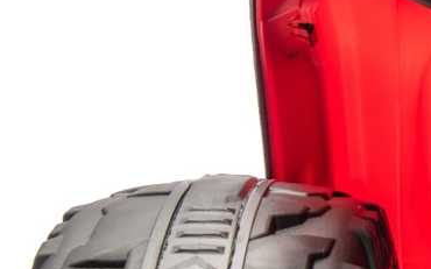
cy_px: 207
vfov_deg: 8.2
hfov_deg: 12.6
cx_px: 580
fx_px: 1879
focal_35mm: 160
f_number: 16
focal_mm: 58
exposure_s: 1/100
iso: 100
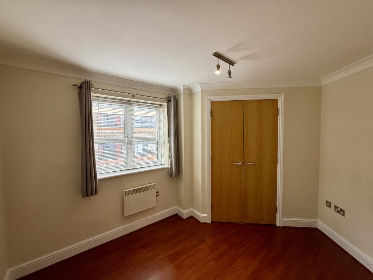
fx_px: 151
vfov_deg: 85.7
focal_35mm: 14
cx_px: 186
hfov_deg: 102.1
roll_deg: +1.0
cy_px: 140
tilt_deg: -3.4
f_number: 2.2
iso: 160
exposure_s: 1/100
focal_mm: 2.22
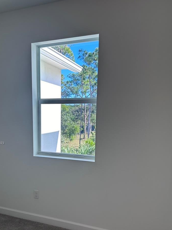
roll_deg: -0.2
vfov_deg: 56.2
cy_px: 143
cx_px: 72
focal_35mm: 32
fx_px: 212
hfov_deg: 44.0
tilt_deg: -6.9
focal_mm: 6.86
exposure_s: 1/336
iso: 80
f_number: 1.78
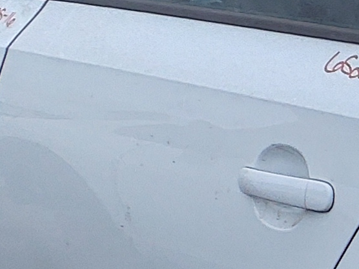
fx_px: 2002
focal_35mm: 193
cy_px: 341
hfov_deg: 9.3
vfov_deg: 7.6
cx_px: 821
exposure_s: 1/495
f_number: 1.9
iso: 40
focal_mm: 3.58
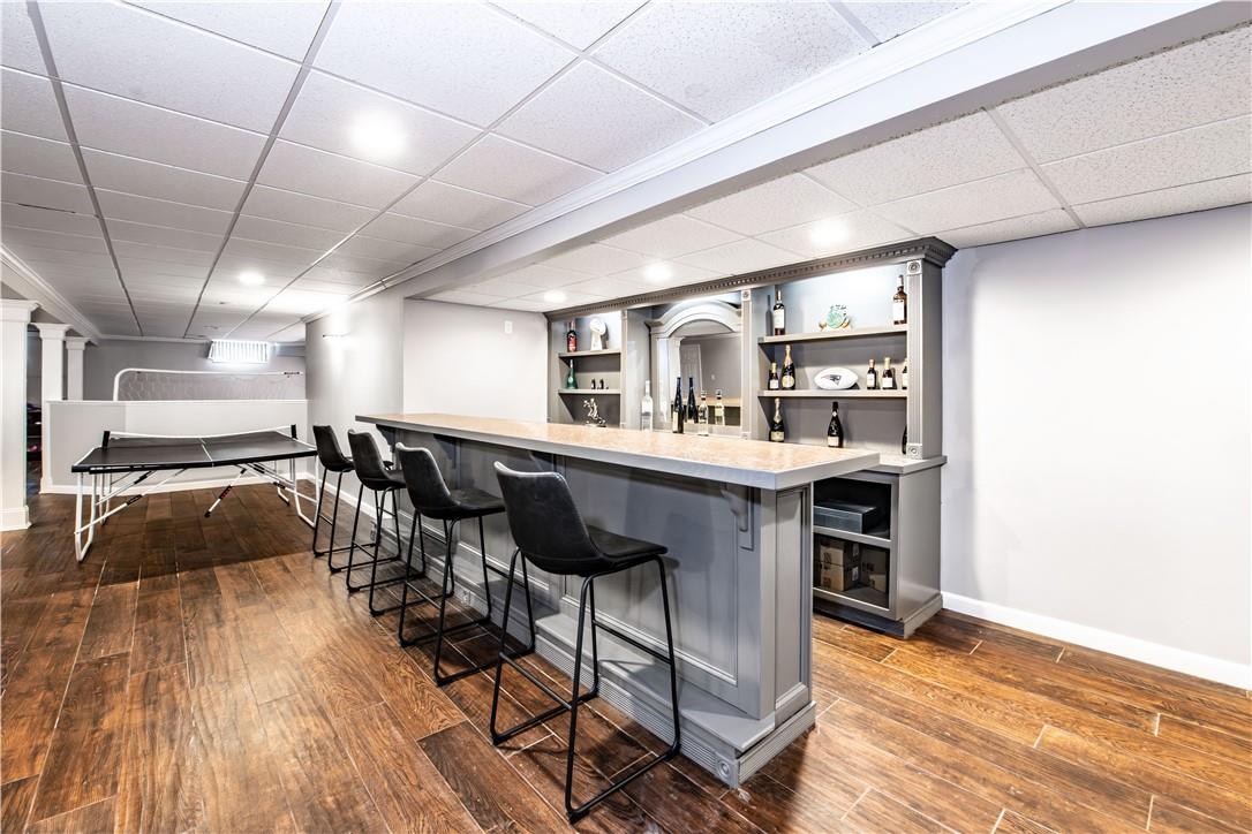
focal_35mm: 14
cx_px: 626
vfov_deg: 81.2
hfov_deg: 104.3
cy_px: 417
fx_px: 487
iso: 1000
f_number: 10
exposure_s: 1/4
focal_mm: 14
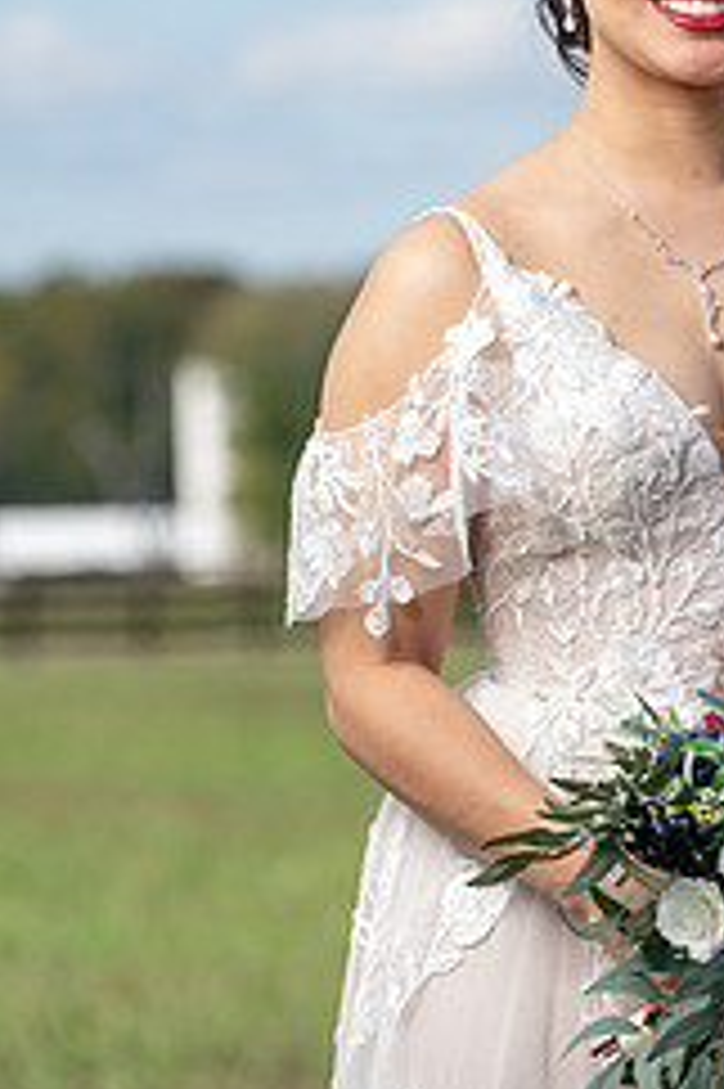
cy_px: 333
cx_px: 670
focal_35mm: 322
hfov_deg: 4.3
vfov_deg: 6.4
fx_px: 9727
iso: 64
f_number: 5.6
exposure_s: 1/200
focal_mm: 173
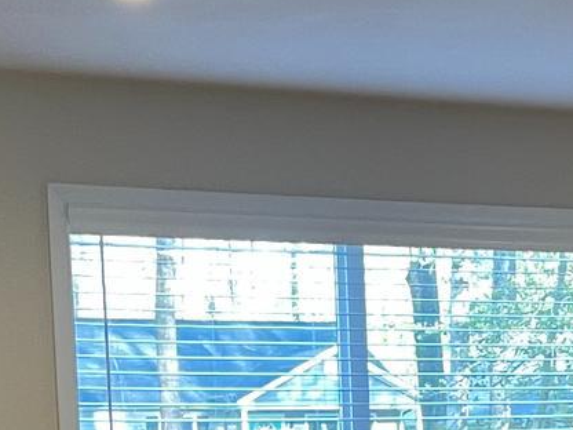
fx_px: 2119
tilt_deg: -7.7
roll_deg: +1.6
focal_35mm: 128
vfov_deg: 10.9
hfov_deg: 15.2
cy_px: 732
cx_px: 545
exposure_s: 1/60
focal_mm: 4.2
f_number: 1.6
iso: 100
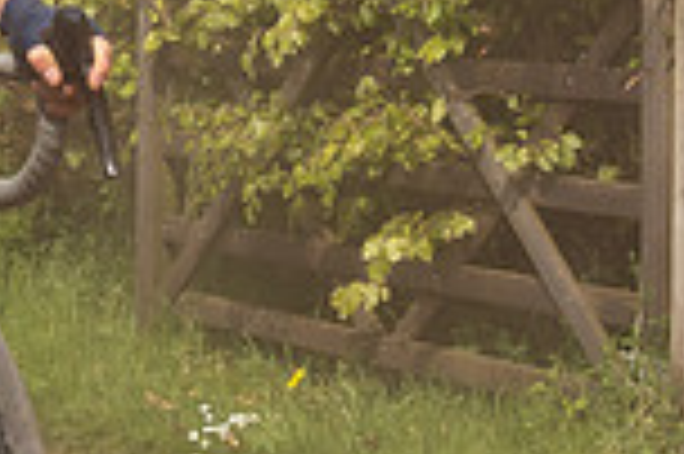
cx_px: -293
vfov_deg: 7.5
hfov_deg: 11.2
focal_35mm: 178
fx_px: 3378
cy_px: -303
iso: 200
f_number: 6.3
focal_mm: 24
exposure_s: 1/1000
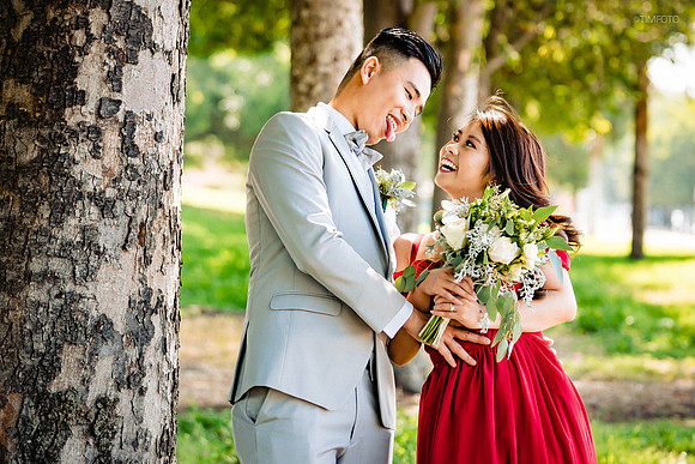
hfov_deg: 15.6
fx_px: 2530
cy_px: 251
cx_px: 348
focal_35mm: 131
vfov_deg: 10.5
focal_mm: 81
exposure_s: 1/200
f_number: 2.8
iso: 100
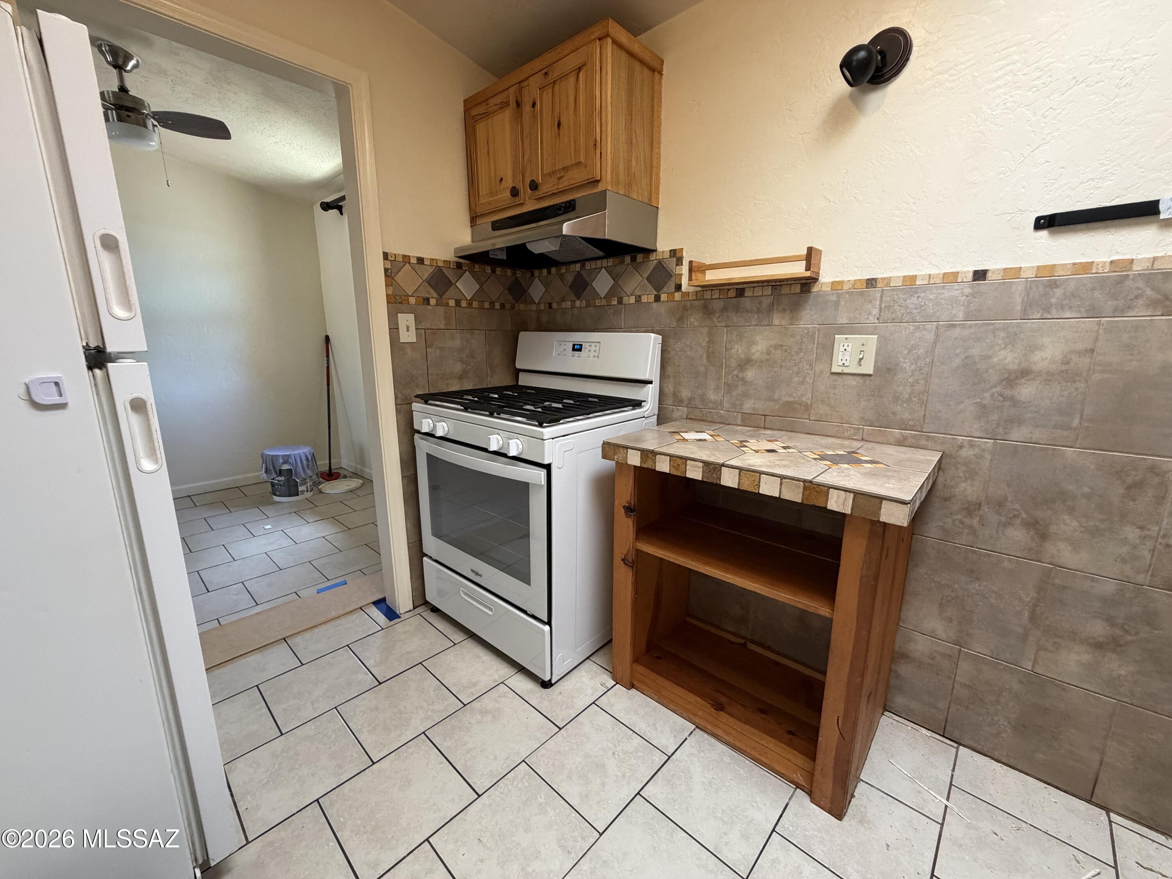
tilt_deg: -12.1
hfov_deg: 102.1
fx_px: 474
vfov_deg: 85.7
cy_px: 440
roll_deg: +0.5
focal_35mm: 14
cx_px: 586
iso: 320
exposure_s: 1/120
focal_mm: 2.22
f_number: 2.2
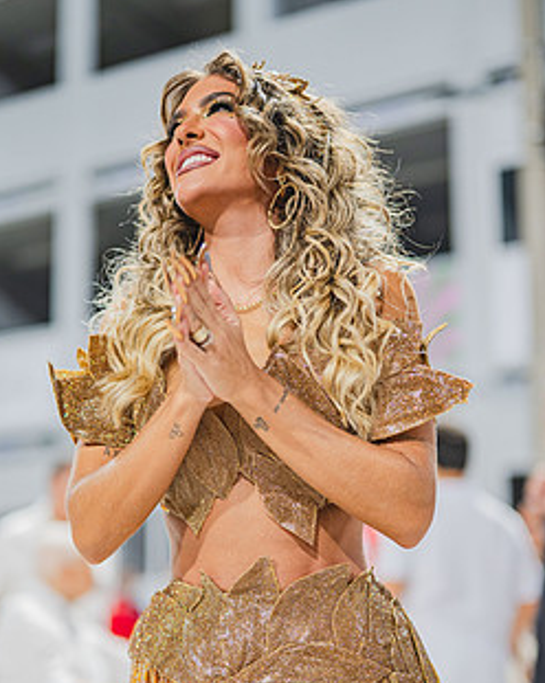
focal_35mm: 68
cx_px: 253
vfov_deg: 27.7
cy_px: 470
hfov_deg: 22.4
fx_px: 1374
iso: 1600
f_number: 1.3
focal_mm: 50
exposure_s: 1/1000
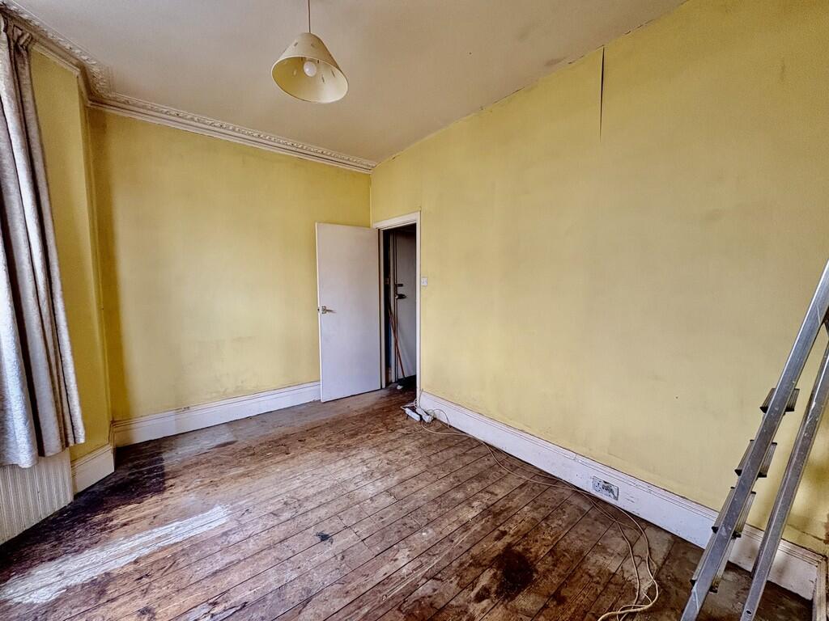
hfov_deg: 102.1
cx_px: 414
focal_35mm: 14
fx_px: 335
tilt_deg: -4.4
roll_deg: +0.4
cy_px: 310
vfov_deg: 85.7
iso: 250
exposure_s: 1/73
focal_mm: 2.22
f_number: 2.2
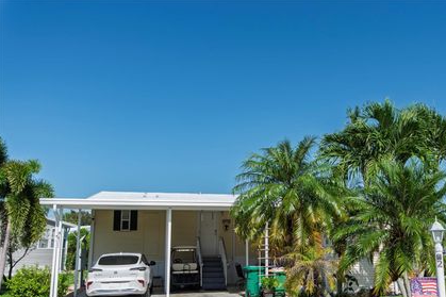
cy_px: 174
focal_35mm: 31
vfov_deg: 42.1
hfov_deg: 59.9
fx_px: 384
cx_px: 263
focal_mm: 26
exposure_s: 1/250
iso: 100
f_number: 8
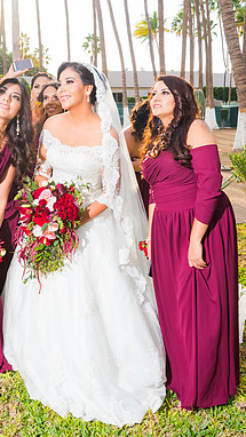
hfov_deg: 30.4
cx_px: 48
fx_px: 440
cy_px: 192
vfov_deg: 52.6
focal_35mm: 38
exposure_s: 1/200
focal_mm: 17
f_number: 5
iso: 320
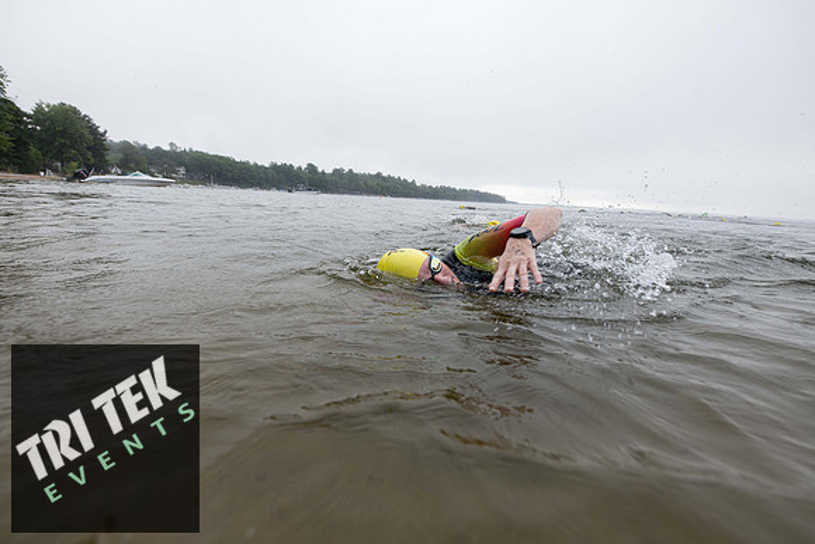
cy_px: 272
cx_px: 408
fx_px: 317
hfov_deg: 104.2
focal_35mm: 14
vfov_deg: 81.2
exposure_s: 1/640
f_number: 4
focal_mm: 14
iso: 400
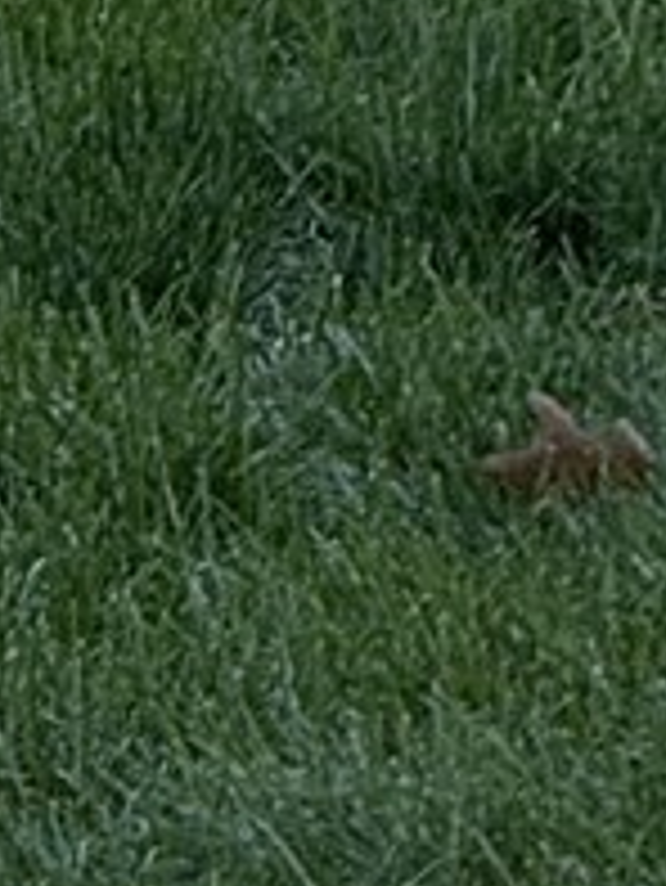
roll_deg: +4.7
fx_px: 24011
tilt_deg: -5.5
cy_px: -1061
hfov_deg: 1.6
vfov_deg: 2.1
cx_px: -1706
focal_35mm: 937
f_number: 2.8
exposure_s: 1/402
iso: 50
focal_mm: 15.66
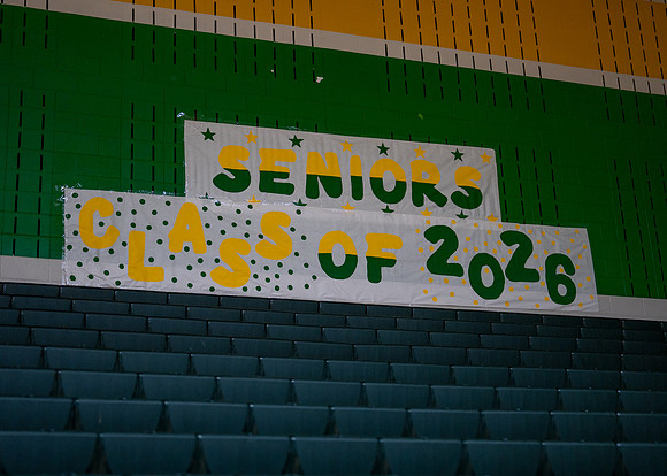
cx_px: 336
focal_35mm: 65
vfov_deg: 21.7
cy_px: 230
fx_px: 1239
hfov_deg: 30.1
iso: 320
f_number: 1.2
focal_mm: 50
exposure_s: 1/500
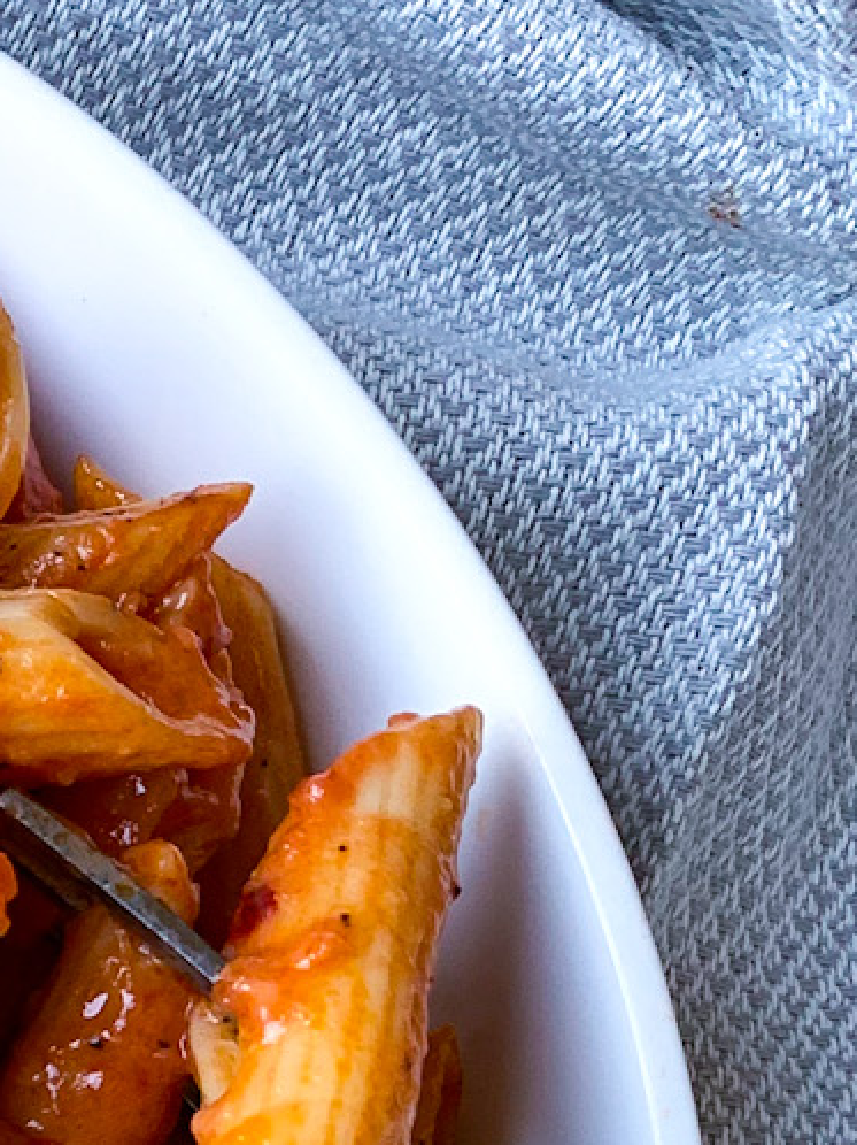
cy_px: 1444
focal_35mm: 107
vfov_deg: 17.4
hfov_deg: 12.5
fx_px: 3535
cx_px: -758
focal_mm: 4.25
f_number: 1.8
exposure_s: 1/60
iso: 100
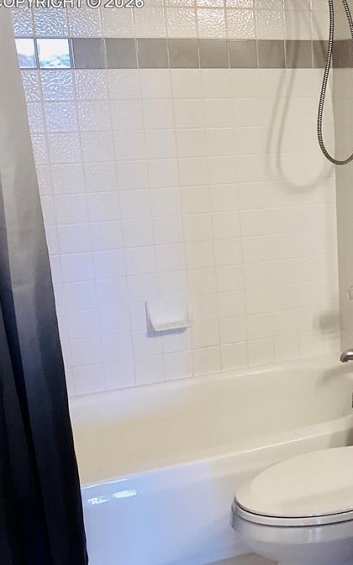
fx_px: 770
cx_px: 412
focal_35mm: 50
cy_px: 256
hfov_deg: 23.8
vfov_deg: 40.3
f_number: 2.4
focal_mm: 3.3
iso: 160
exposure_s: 1/60
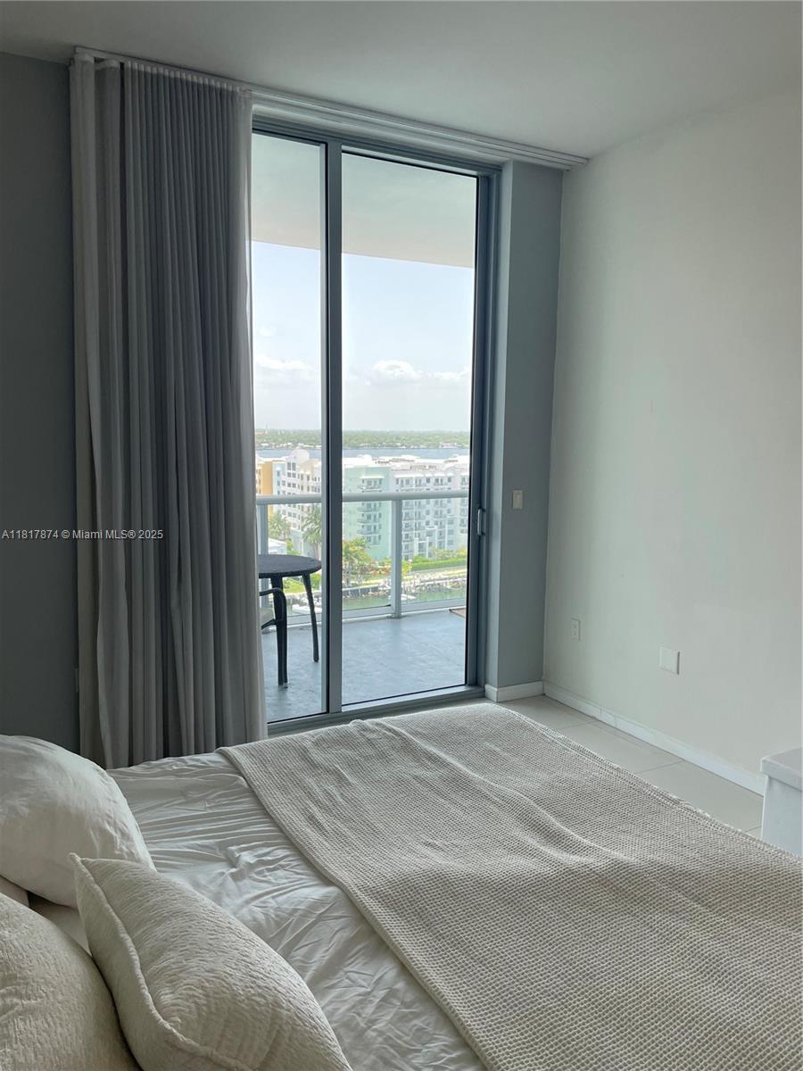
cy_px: 536
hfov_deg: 53.1
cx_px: 402
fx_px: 804
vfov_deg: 67.3
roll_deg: -0.6
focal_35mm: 26
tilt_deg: -7.4
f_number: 1.6
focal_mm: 4.2
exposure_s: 1/296
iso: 32
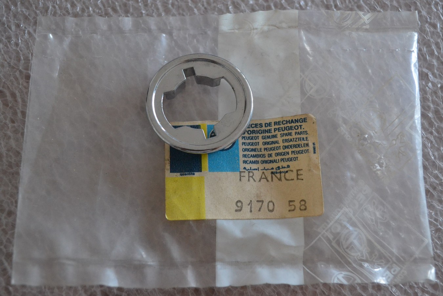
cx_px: 222
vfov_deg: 25.8
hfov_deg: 37.9
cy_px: 148
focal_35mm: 52
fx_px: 646
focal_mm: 35
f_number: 5
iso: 1800
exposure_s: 1/60
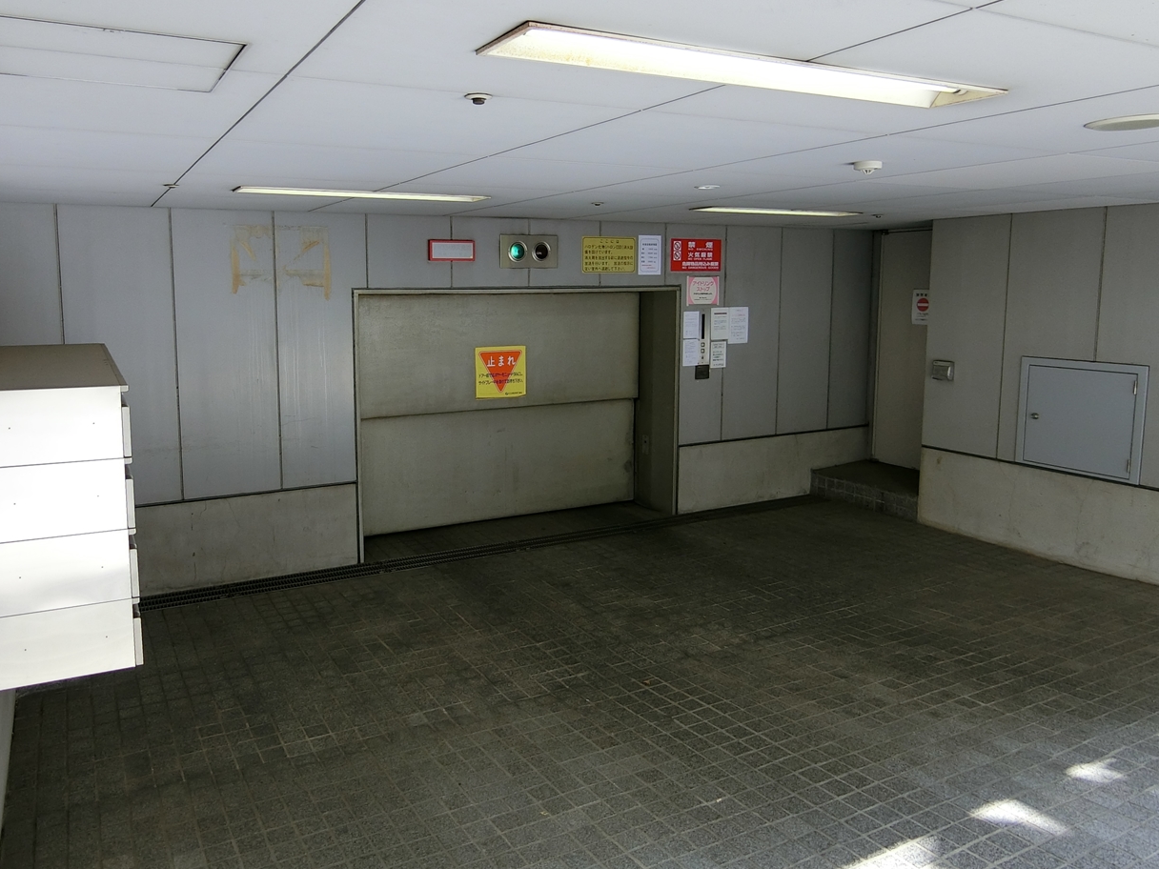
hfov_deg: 69.0
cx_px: 491
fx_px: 837
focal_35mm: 25
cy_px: 383
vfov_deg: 54.7
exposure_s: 1/125
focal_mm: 4.06
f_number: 2.7
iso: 80
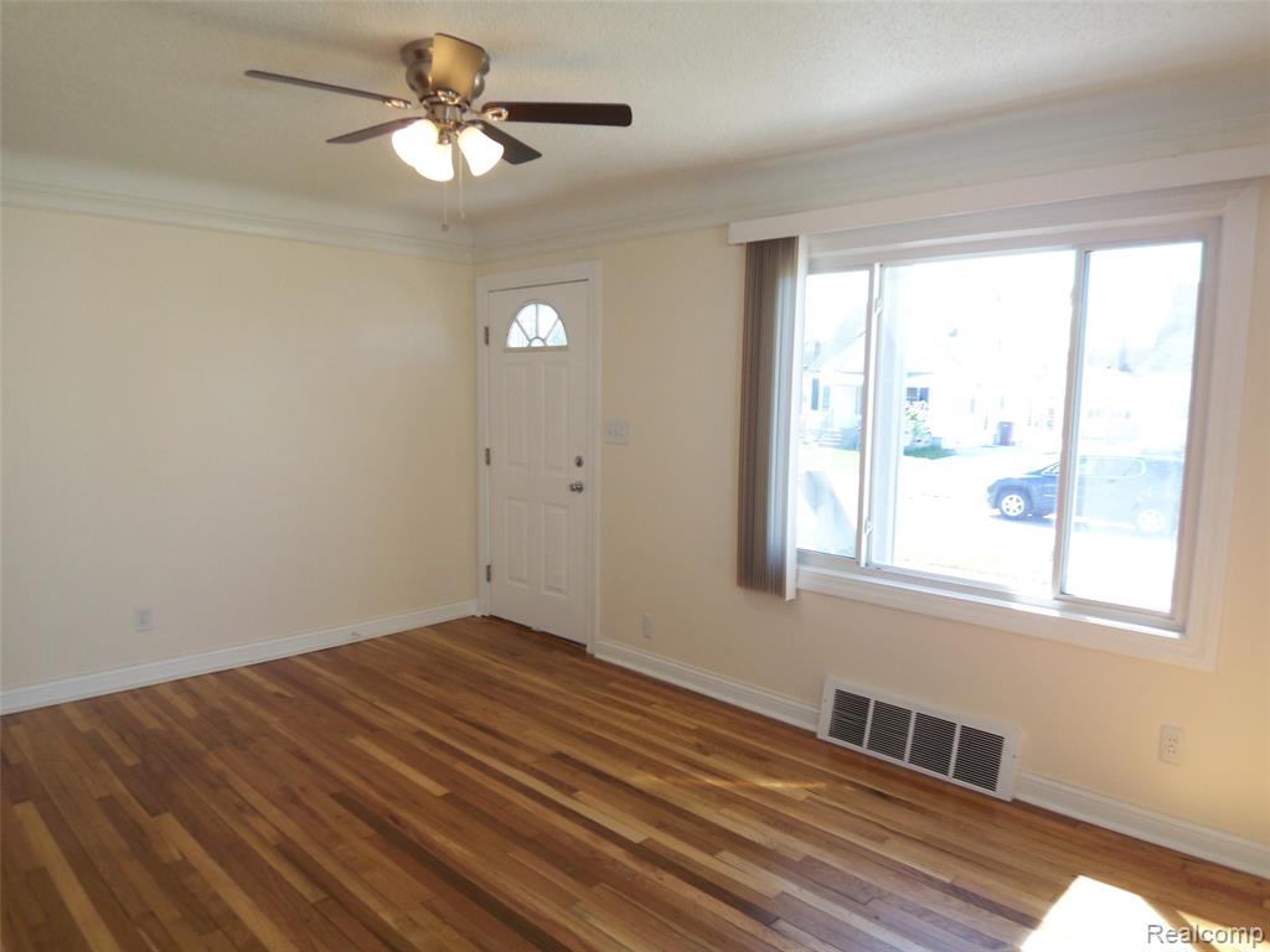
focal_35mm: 23
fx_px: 844
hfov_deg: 73.9
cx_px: 635
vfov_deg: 58.9
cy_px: 476
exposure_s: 1/50
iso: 50
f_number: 2.8
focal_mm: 3.8
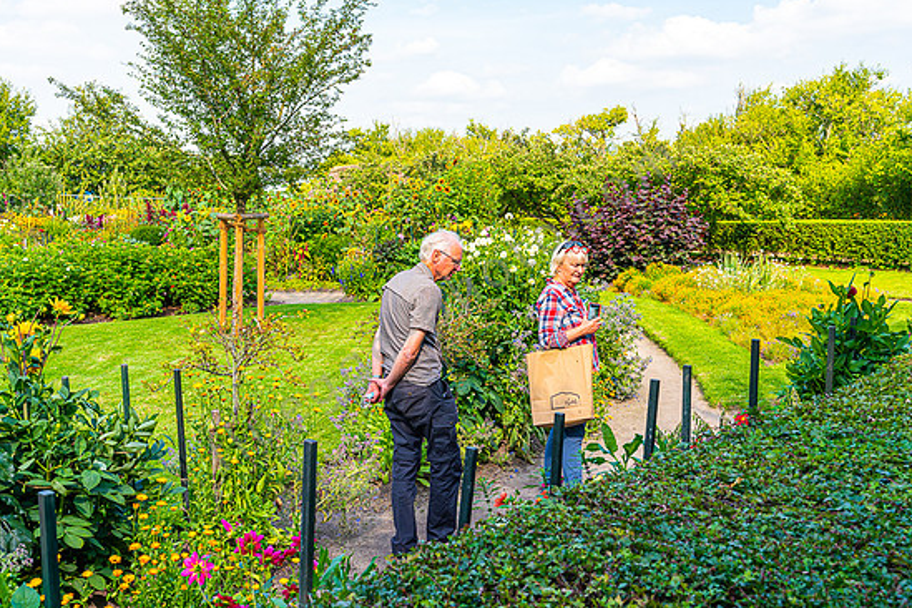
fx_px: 937
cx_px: 444
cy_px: 302
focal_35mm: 37
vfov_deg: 35.9
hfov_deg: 51.9
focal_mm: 35
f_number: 8
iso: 250
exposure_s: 1/160
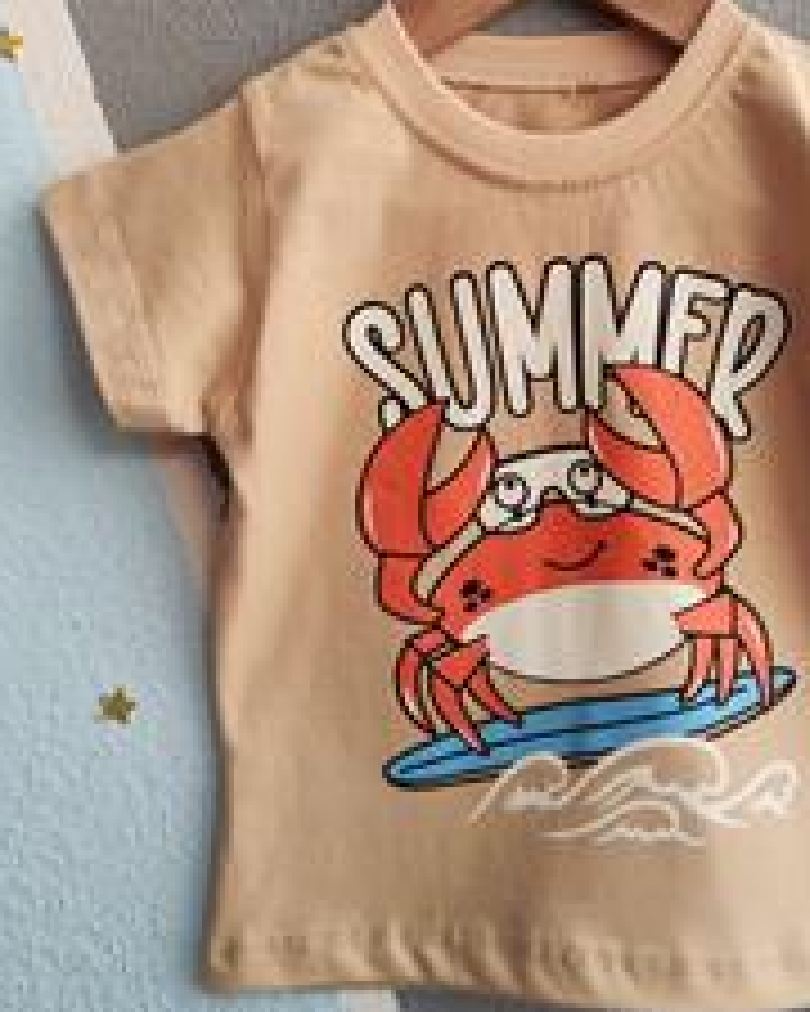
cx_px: 504
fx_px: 1289
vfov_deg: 42.2
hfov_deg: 34.7
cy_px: 317
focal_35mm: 43
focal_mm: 5.59
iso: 400
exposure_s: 1/60.8
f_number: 1.88
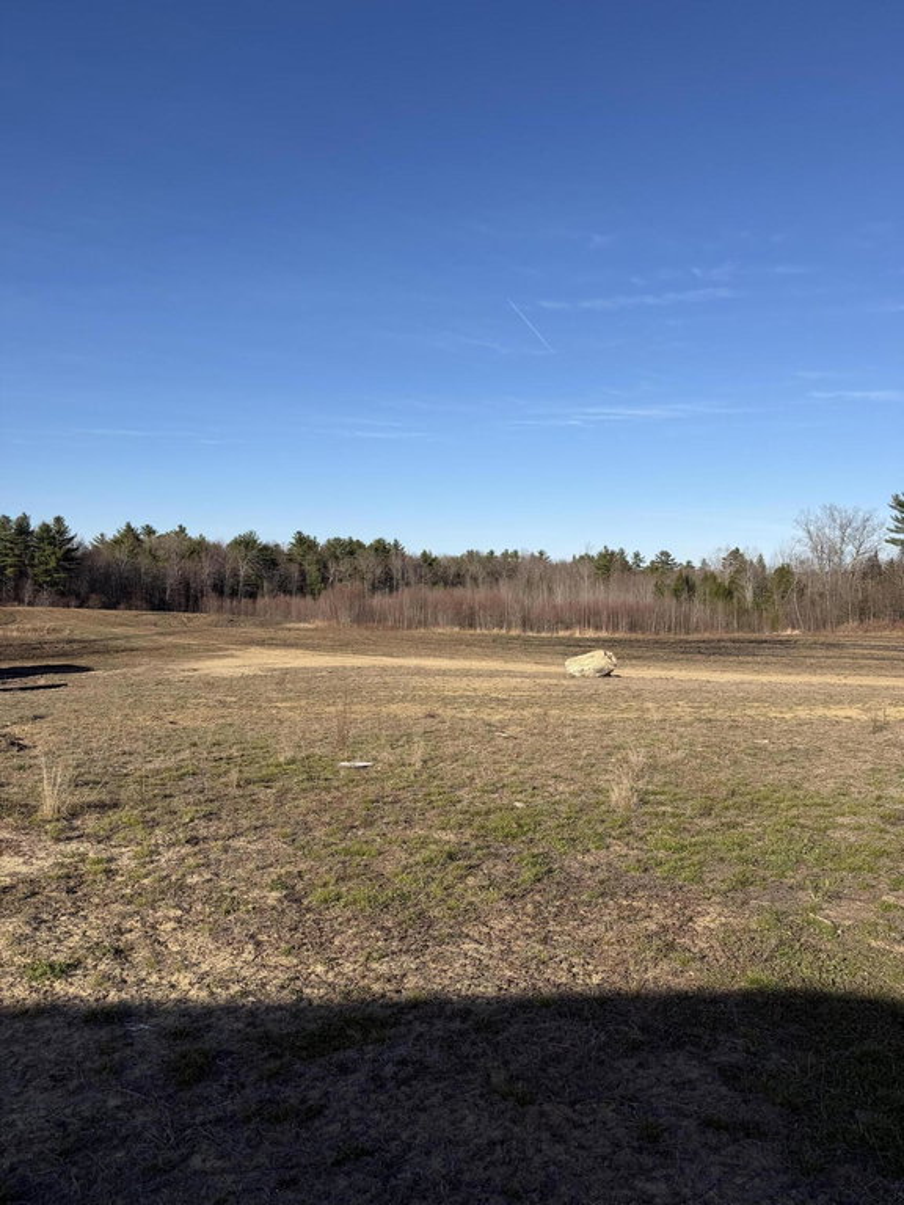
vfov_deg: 71.6
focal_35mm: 24
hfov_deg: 56.8
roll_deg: -0.7
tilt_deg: -2.8
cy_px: 602
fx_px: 836
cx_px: 452
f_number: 1.78
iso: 80
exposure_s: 1/4975
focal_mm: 6.76
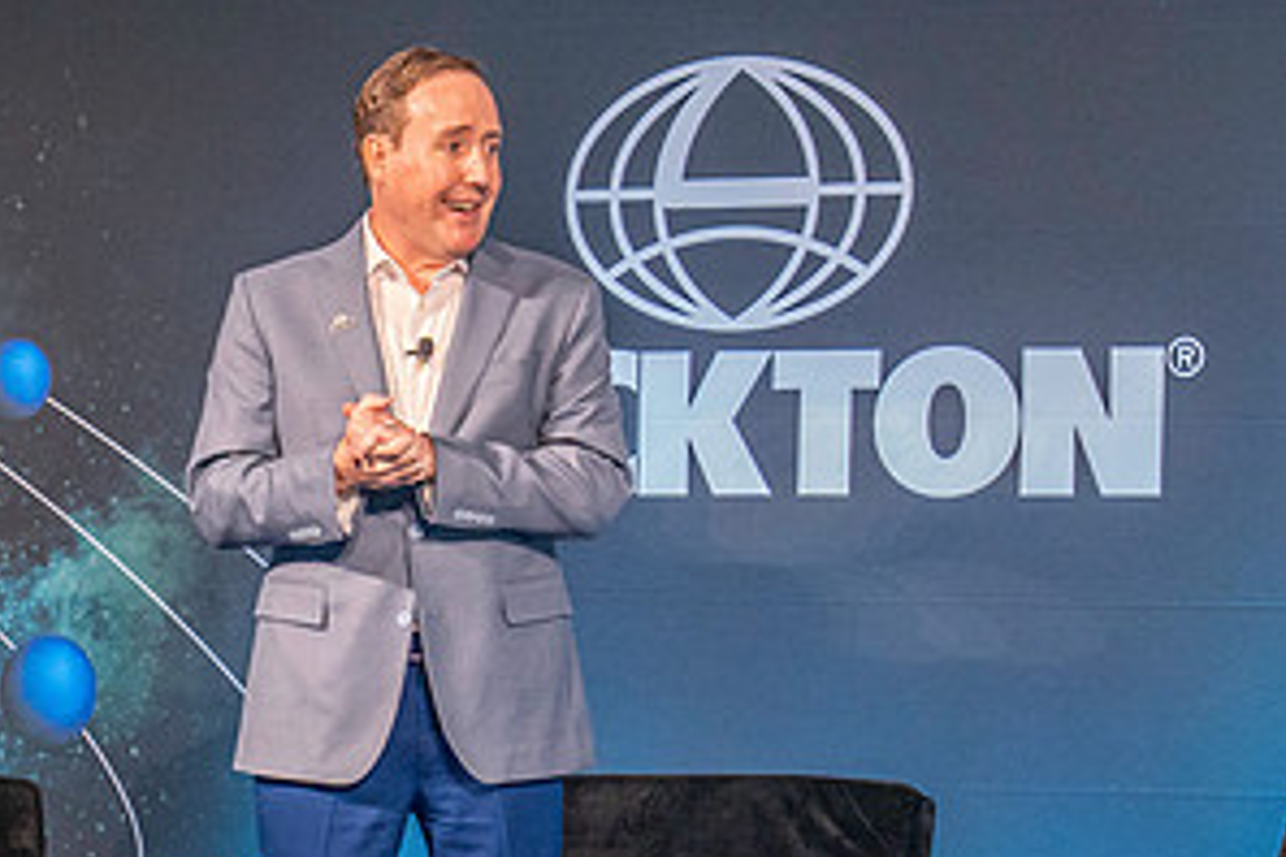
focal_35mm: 205
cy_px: 1020
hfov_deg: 10.0
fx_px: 7322
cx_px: 348
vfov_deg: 6.7
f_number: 4.5
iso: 4000
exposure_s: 1/200
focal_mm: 70
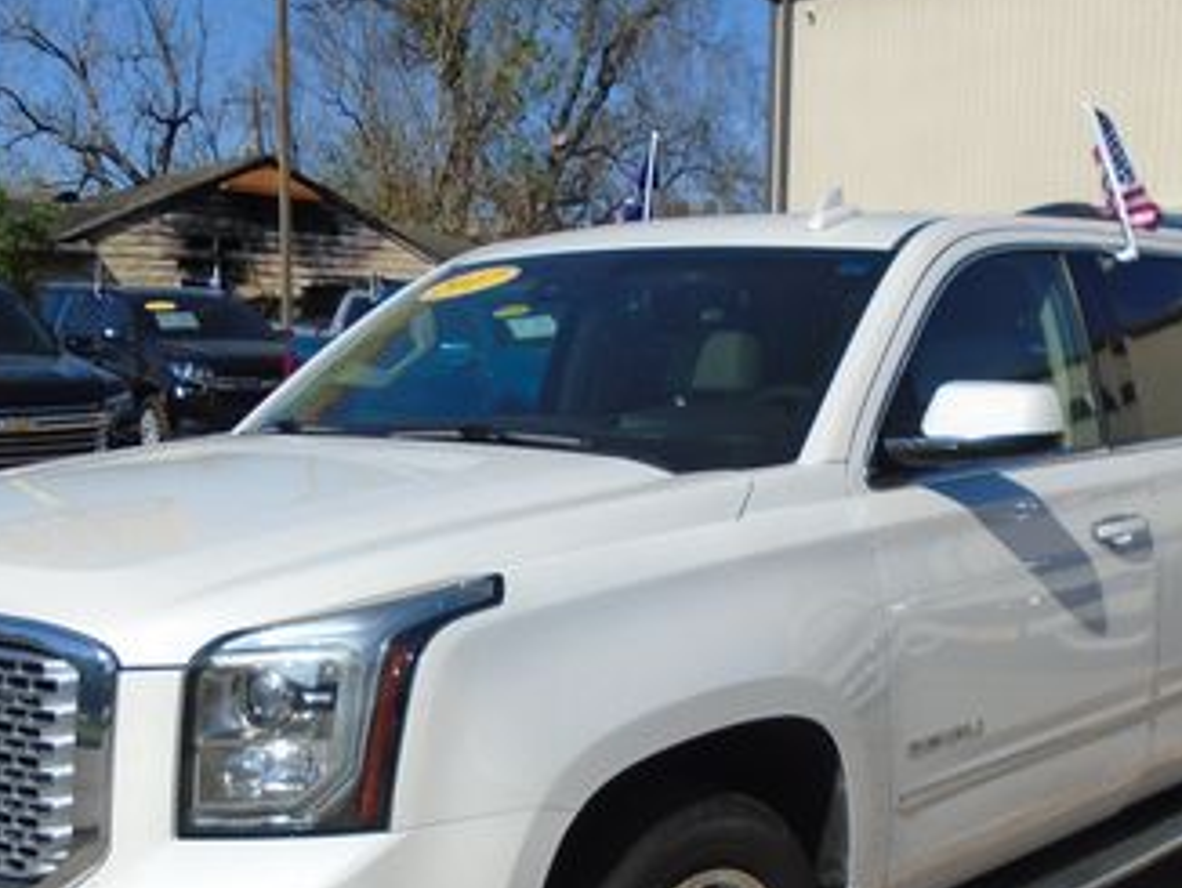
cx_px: 551
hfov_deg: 37.4
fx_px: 1743
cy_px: 667
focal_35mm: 51
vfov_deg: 28.2
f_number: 8
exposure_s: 1/320
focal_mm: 4.6
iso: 100
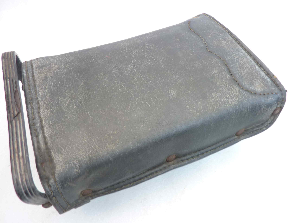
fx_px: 214
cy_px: 112
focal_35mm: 25
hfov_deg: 69.4
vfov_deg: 54.9
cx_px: 148
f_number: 3.3
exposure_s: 1/8
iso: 125
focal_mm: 4.1
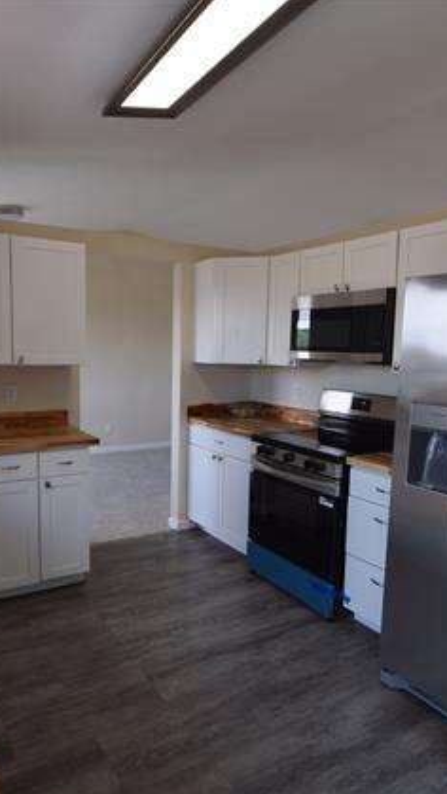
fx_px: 505
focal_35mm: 24
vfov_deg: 76.3
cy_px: 401
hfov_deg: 47.6
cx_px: 199
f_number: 5.6
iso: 400
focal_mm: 10
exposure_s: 1/125
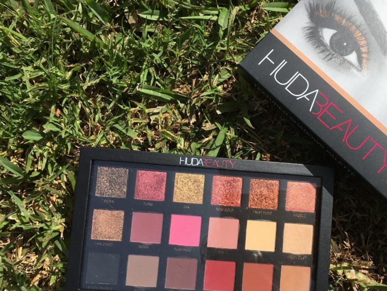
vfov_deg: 35.0
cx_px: 258
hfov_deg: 45.1
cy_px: 171
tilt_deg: -81.1
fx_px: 458
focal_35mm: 41
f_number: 2.2
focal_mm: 4.15
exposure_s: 1/2404
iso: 25
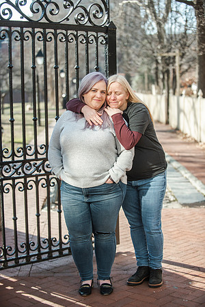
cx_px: 102
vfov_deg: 28.8
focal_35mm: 70
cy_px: 154
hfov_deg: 19.5
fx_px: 598
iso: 640
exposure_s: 1/2500
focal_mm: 70
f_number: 3.2
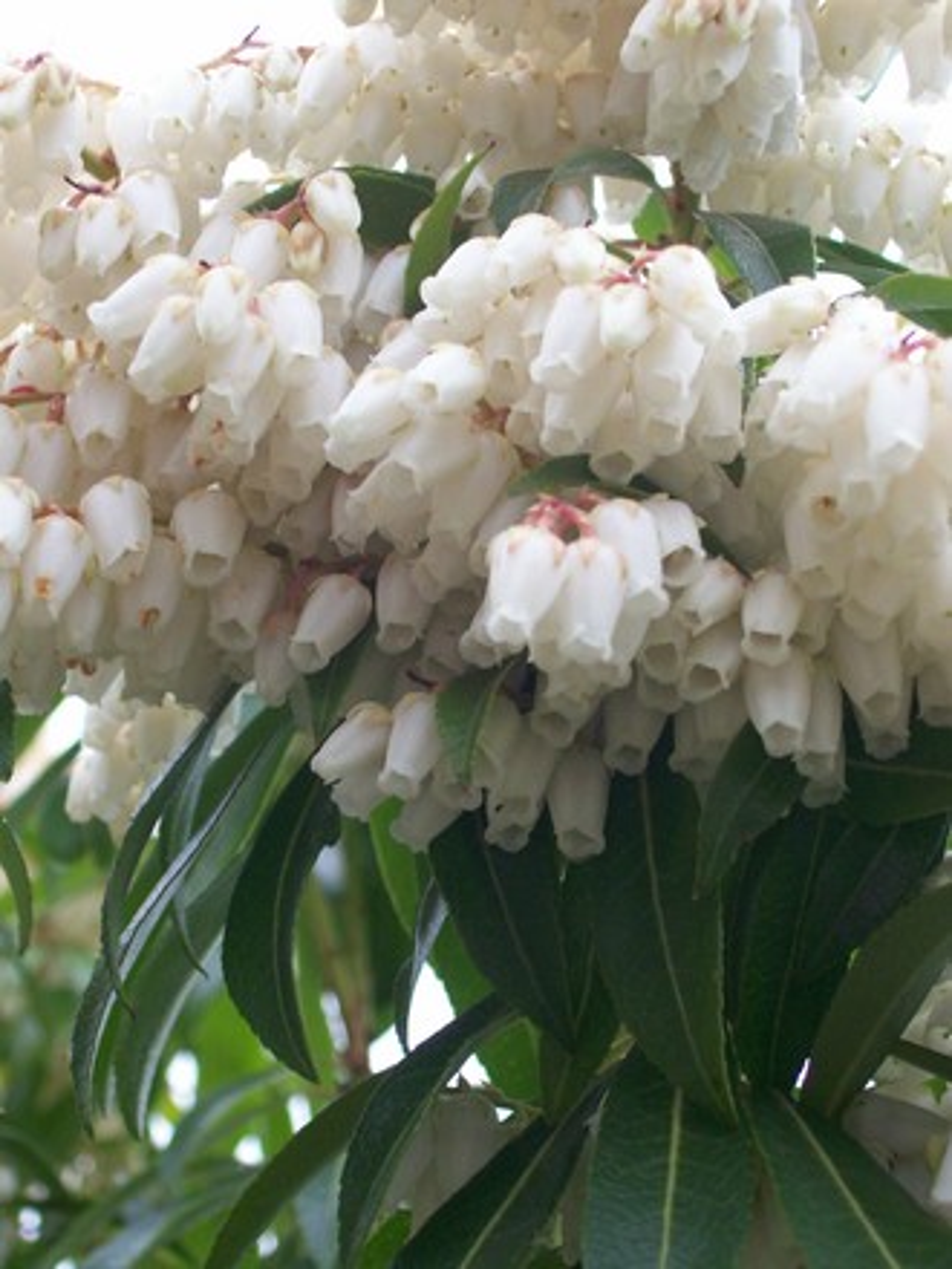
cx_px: 476
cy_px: 634
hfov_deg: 21.0
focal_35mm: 70
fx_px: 2567
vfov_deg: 27.8
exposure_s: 1/72.4
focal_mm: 11.6
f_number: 3.8
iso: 123
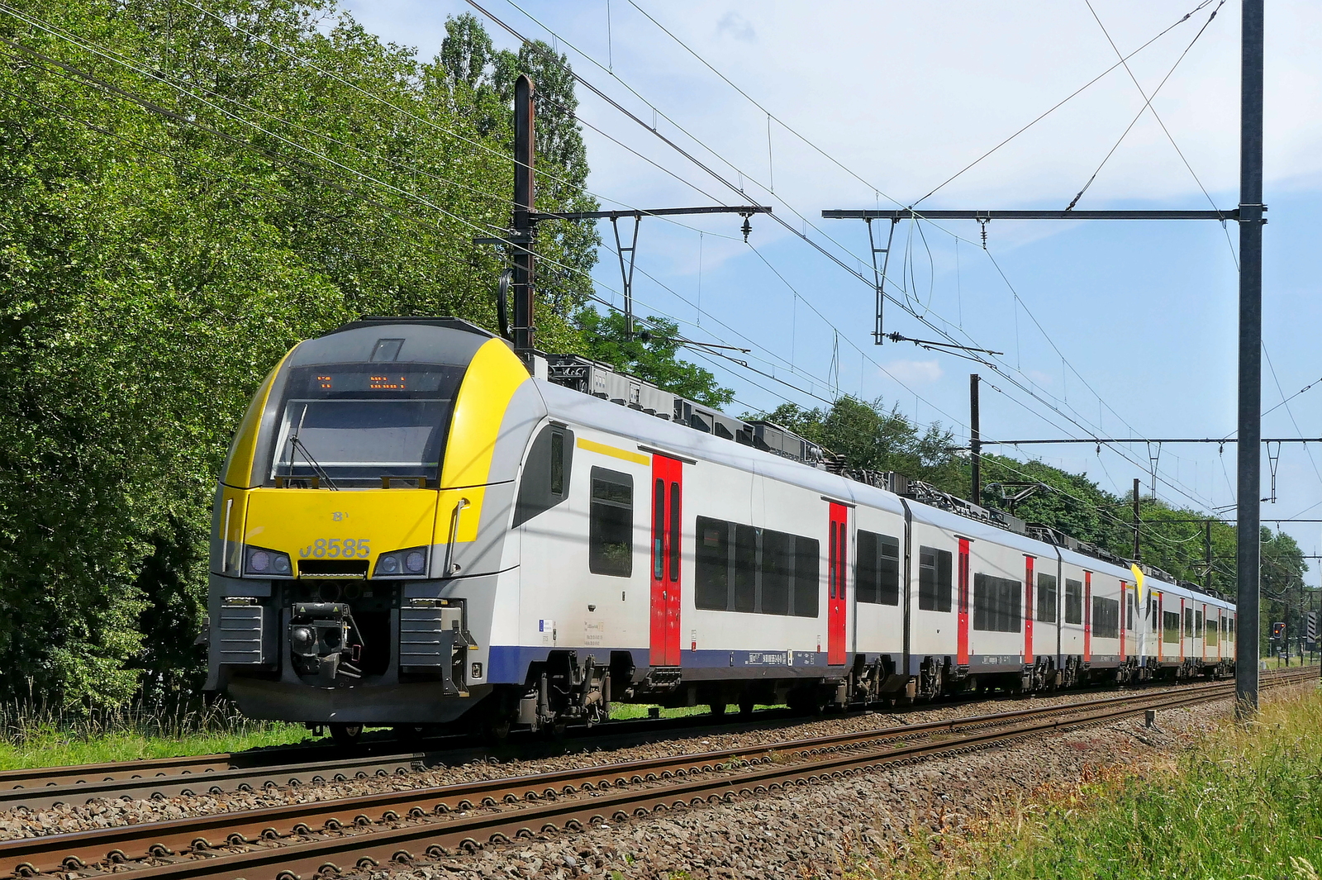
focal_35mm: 74
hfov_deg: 27.4
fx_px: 2716
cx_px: 661
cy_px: 440
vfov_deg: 18.4
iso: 400
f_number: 9
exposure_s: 1/800
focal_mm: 27.1
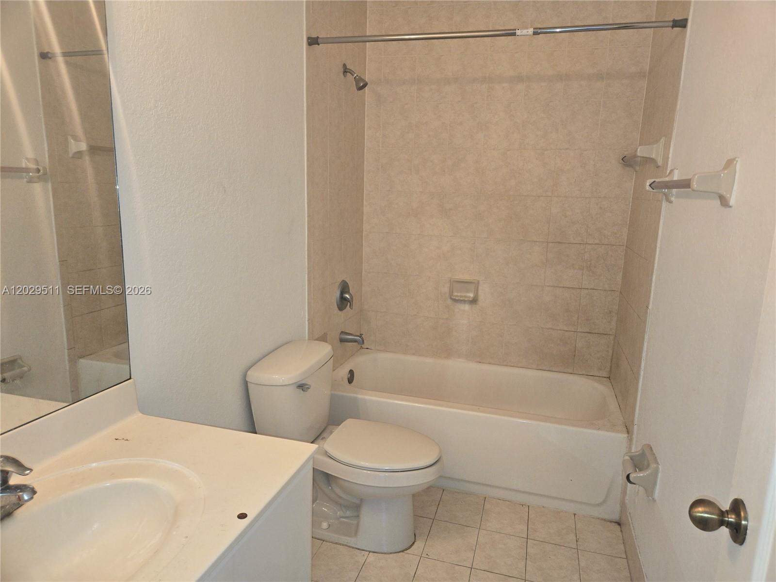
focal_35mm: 23
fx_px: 516
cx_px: 388
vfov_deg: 58.9
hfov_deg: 73.9
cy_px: 291
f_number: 1.8
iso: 100
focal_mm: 5.4
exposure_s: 1/60
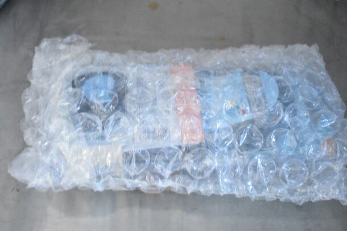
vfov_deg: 28.1
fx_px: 463
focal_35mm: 48
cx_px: 174
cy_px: 116
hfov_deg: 41.1
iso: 14400
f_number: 4.5
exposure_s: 1/50
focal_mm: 32
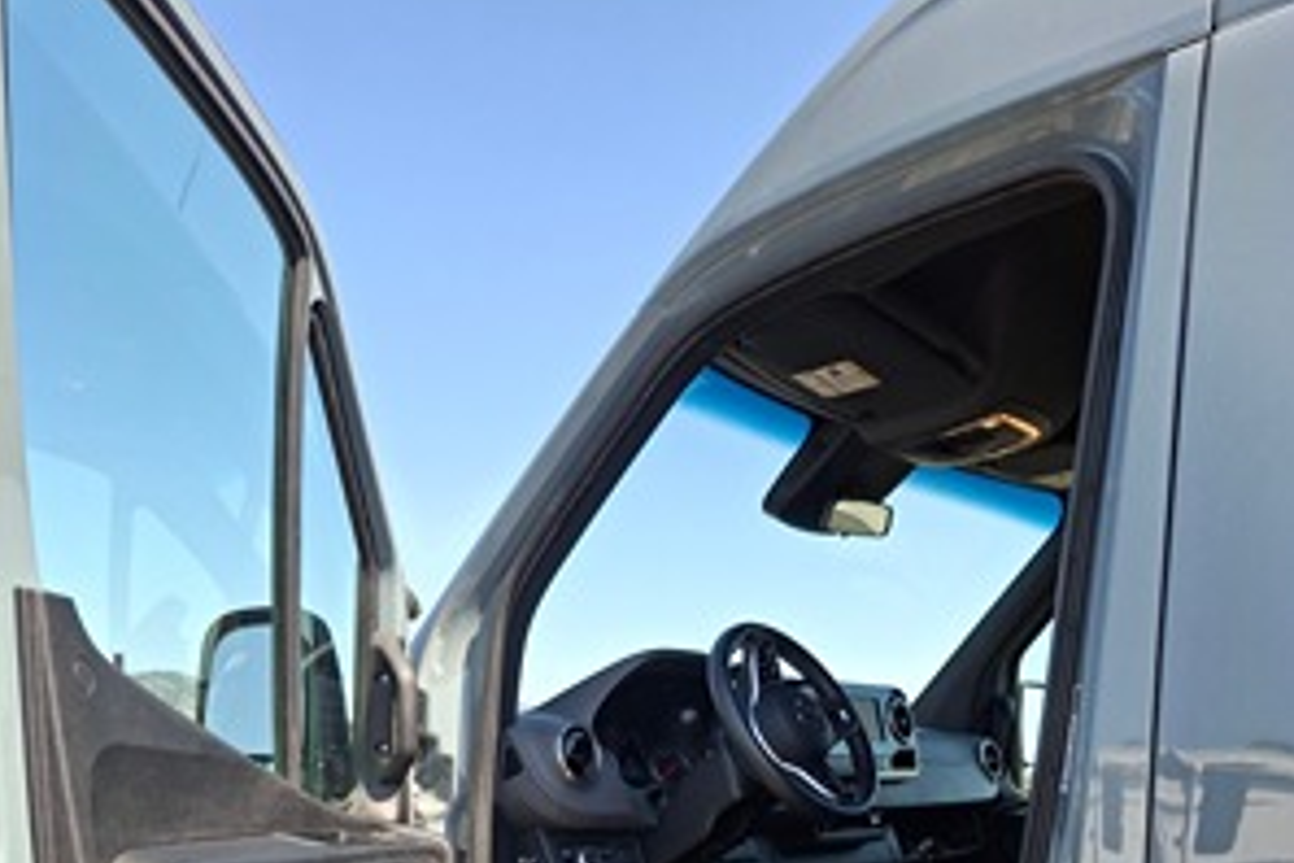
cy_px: 850
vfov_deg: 34.6
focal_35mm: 35
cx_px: 649
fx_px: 1258
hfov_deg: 54.4
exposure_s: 1/747
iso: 32
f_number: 1.8
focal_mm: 4.69
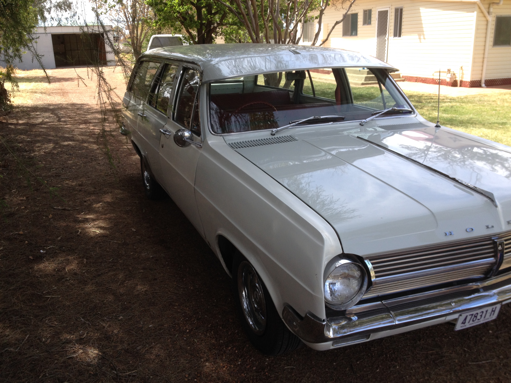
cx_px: 256
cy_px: 192
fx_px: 517
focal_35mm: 35
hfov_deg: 52.6
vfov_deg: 40.7
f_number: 2.4
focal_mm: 4.28
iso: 50
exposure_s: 1/438
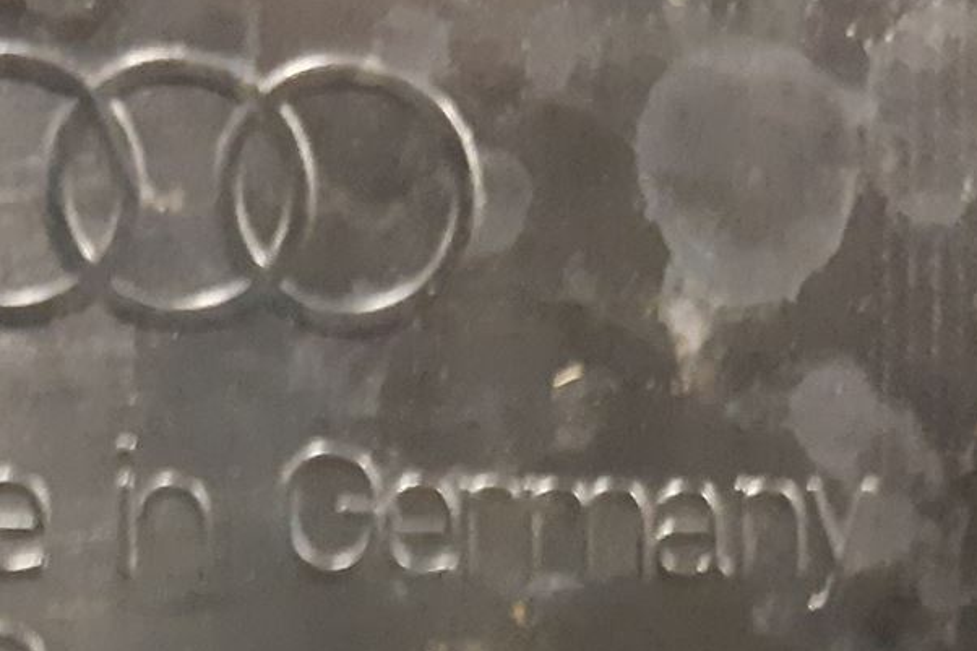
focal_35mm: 92
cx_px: 402
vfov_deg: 14.2
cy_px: 865
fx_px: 2496
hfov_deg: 22.1
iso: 500
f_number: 1.7
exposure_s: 1/25
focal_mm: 3.93
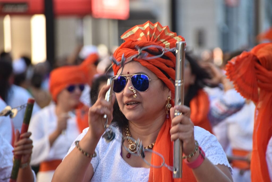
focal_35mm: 375
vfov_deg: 3.7
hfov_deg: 5.5
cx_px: 136
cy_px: 91
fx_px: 2834
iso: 720
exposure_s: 1/400
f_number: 6.3
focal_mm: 250
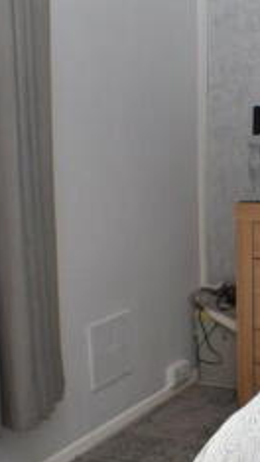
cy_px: 270
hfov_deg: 14.6
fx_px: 969
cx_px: 342
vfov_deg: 26.8
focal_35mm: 79
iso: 400
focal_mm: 18
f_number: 6.3
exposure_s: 1/160
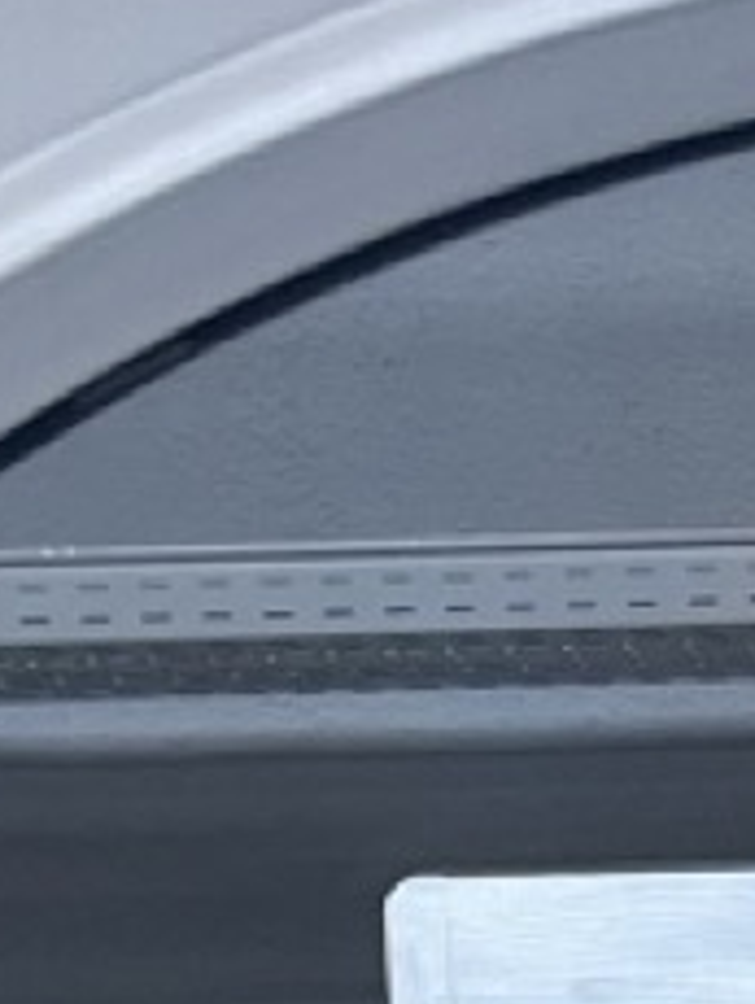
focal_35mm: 139
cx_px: 1366
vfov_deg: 12.6
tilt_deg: -17.2
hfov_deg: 10.1
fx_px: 4035
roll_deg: +0.8
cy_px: 1964
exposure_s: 1/62
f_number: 1.6
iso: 125
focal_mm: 5.1
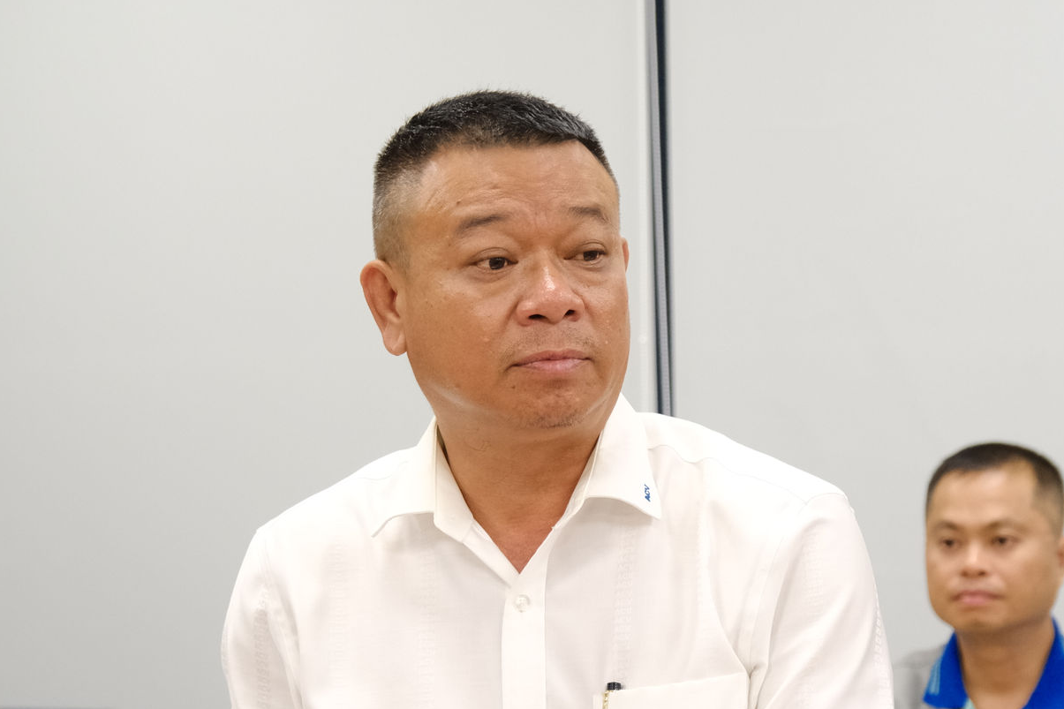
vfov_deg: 11.5
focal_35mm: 119
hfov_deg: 17.2
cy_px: 523
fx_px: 3516
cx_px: 562
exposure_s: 1/125
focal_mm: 46.6
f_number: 4
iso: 1600
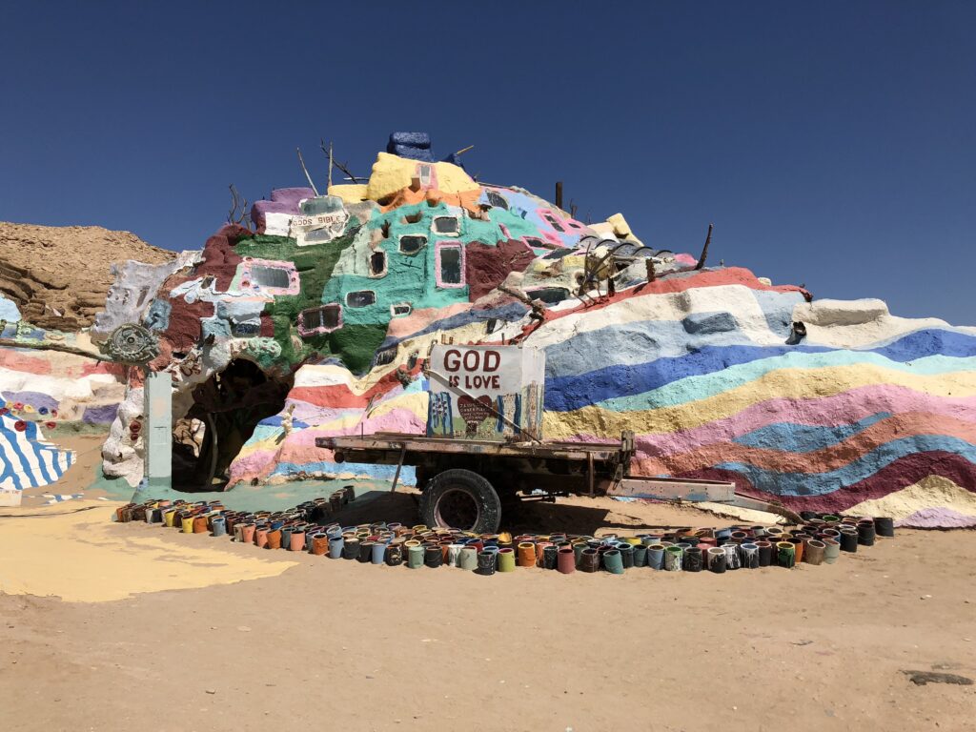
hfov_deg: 63.4
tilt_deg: +4.7
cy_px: 366
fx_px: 789
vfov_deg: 49.7
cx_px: 488
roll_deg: +0.6
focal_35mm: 28
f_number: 1.8
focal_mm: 3.99
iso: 20
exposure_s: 1/4808
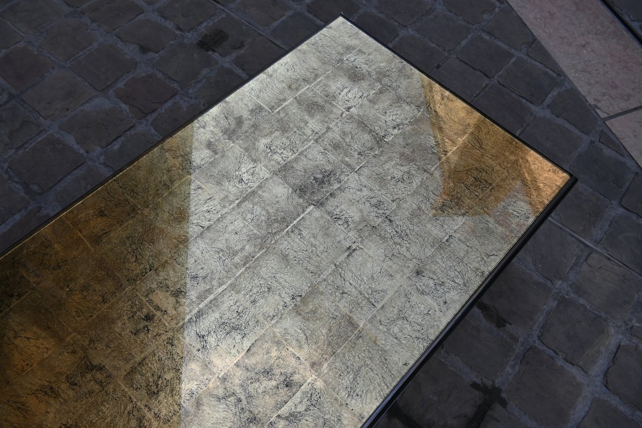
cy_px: 214
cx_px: 321
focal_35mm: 29
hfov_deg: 63.2
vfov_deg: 44.6
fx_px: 522
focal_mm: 19.5
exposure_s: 1/320
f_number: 6.3
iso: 100
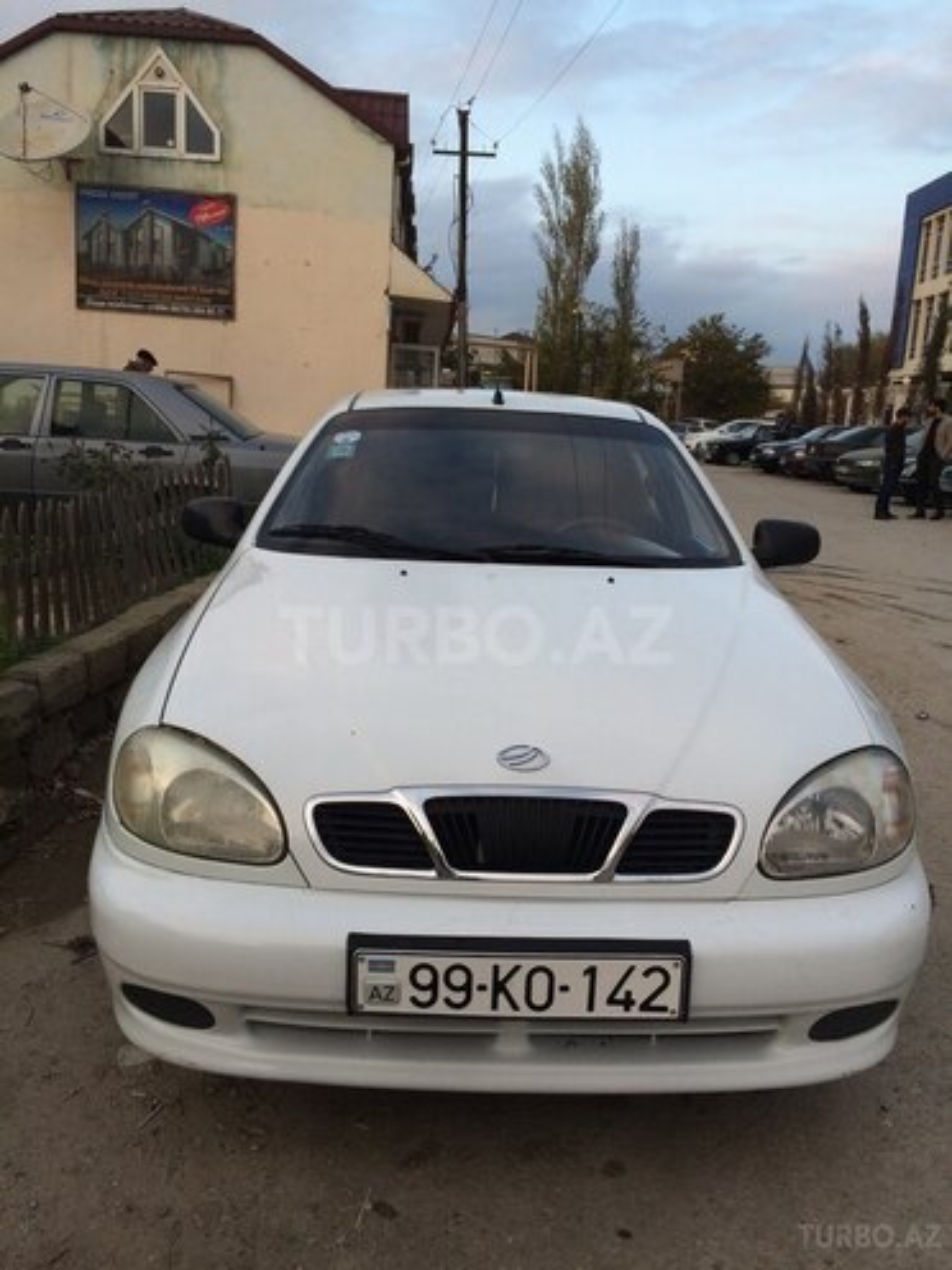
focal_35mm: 29
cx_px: 476
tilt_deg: -12.9
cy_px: 635
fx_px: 1063
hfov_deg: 48.2
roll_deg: -2.2
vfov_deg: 61.7
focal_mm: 4.15
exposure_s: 1/289
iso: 32
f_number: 2.2
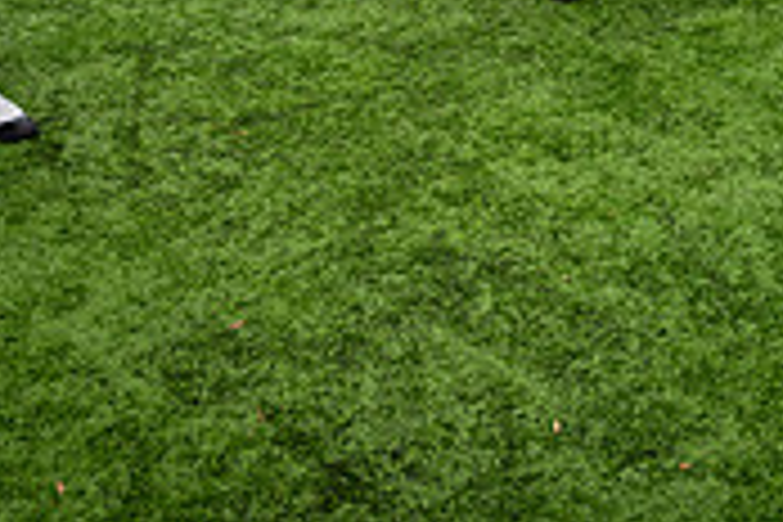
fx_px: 1740
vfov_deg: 15.3
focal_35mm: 80
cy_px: -344
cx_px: 652
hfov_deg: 24.8
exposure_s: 1/500
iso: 100
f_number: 2.8
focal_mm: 24
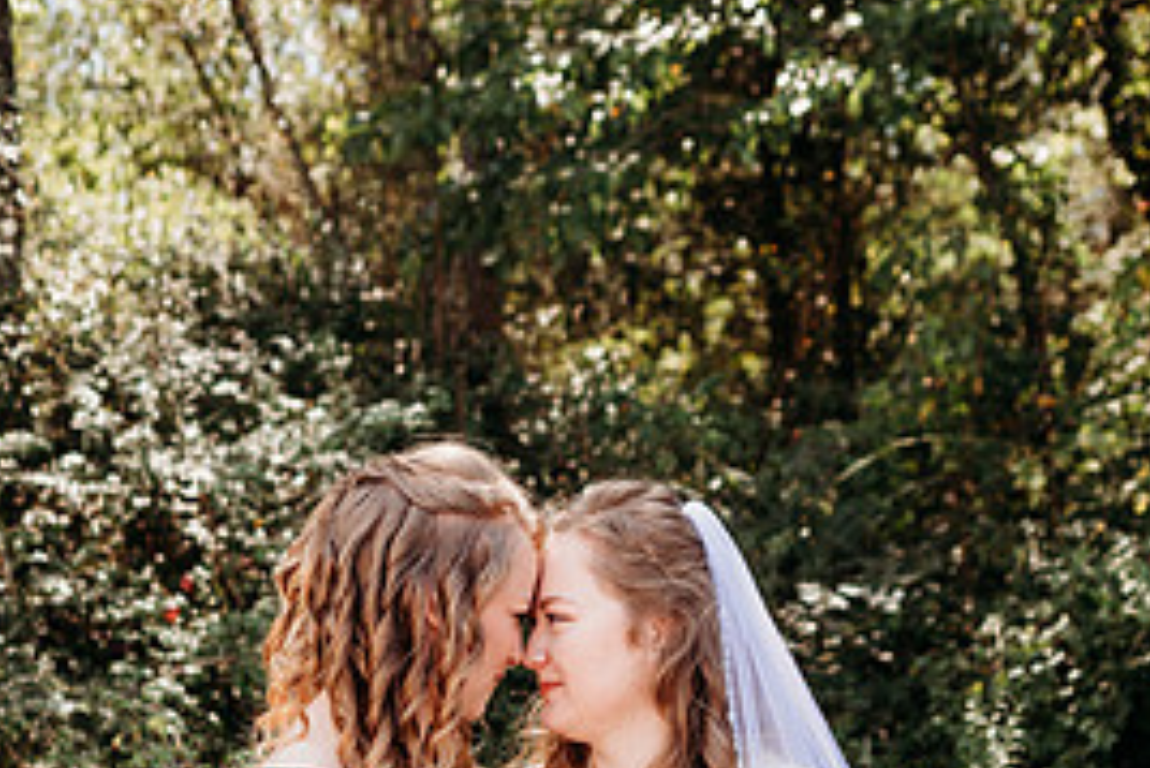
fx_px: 1662
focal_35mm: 52
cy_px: 762
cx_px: 562
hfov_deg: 38.2
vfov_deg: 24.8
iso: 100
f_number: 2.2
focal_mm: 24
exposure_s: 1/800
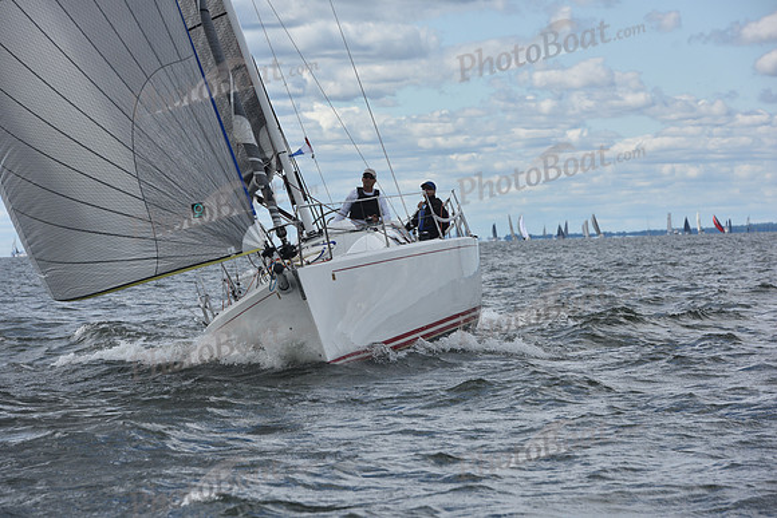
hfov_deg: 11.4
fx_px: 3886
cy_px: 259
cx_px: 388
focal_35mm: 180
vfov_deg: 7.6
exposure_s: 1/800
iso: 250
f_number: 10
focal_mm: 180
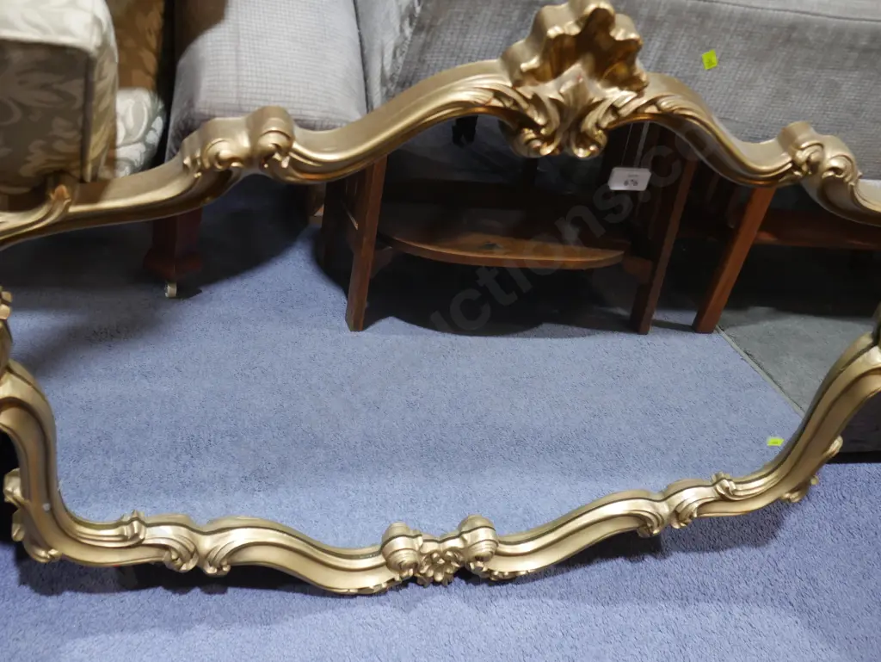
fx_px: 1069
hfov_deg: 44.8
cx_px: 440
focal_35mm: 42
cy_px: 331
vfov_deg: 34.4
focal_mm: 21
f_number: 4.6
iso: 640
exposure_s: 1/60
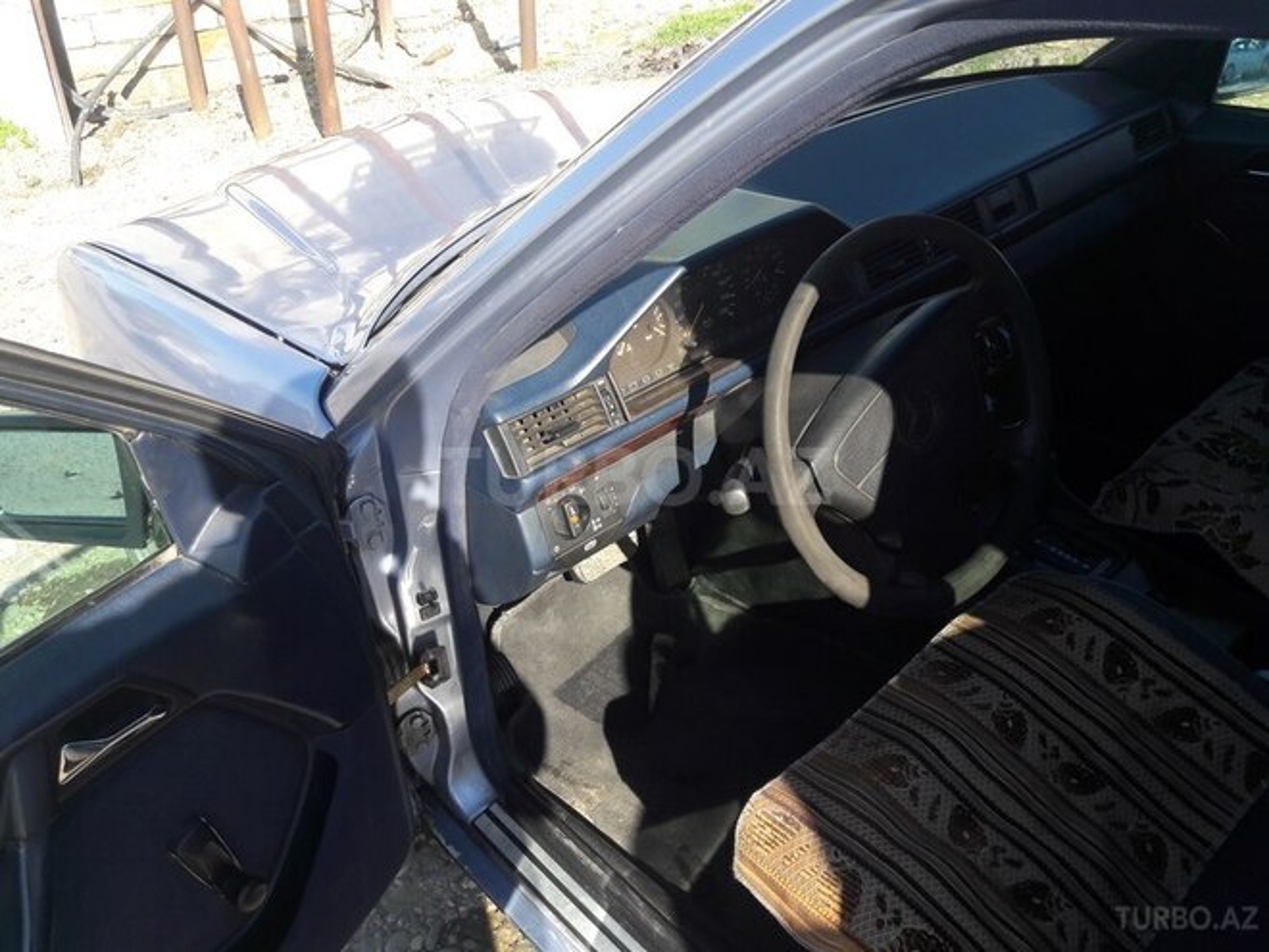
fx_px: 1026
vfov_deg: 49.7
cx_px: 634
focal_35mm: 28
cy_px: 476
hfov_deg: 63.4
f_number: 1.9
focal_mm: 3.7
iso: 40
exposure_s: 1/468
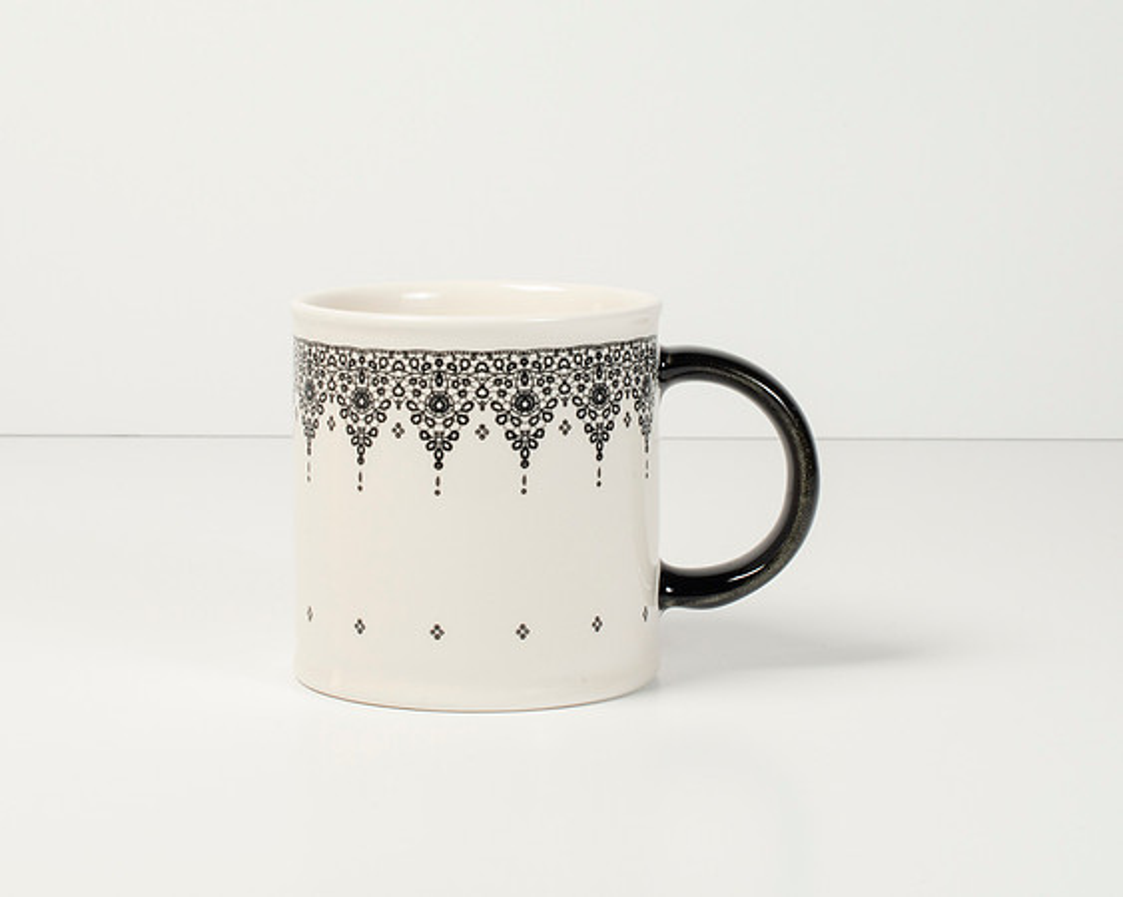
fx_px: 3116
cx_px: 485
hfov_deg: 20.4
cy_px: 414
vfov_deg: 16.4
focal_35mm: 94
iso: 200
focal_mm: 50
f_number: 16
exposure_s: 1/60
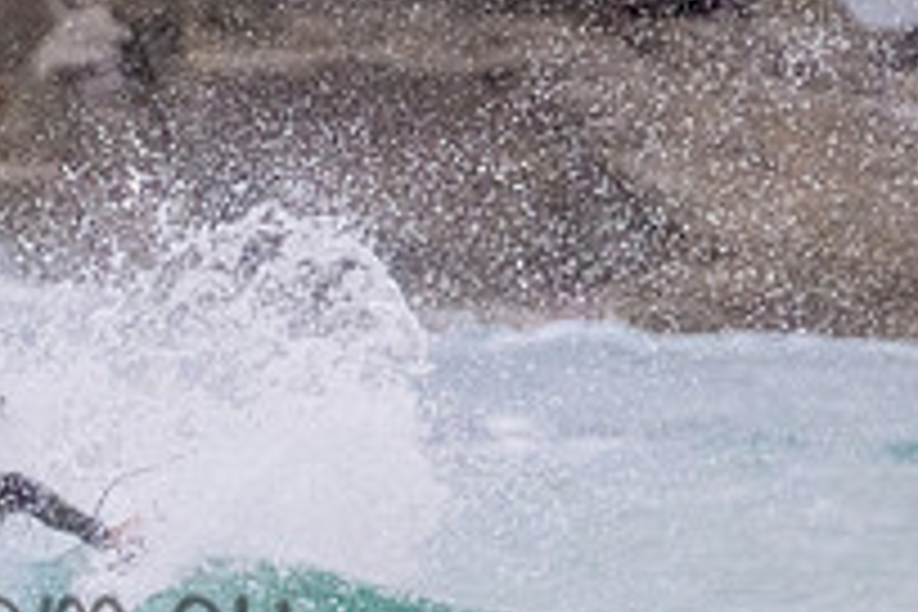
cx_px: -184
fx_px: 58135
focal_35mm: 2280
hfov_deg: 0.9
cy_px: 578
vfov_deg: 0.6
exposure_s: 1/1250
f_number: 11
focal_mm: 800
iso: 7200
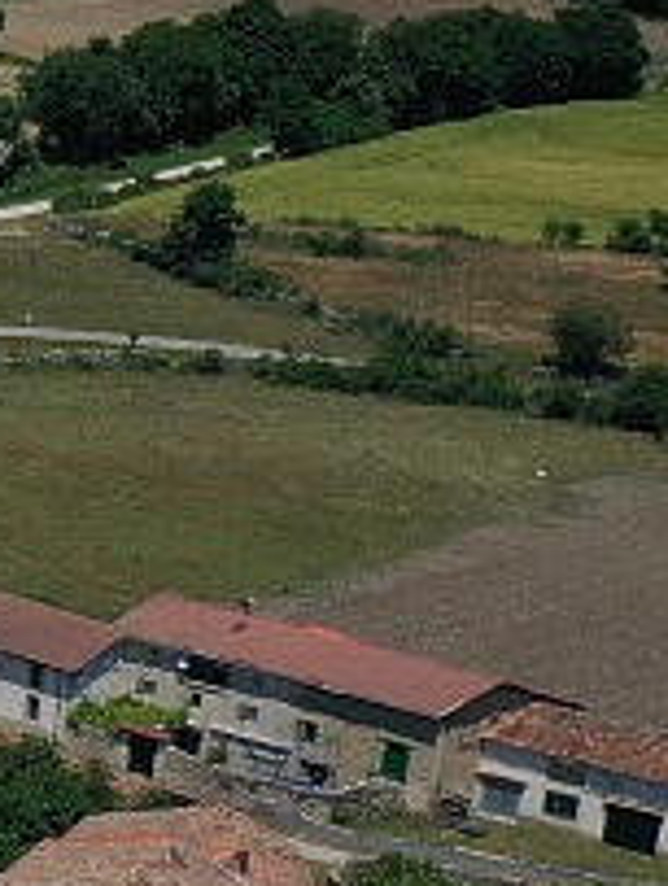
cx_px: -1939
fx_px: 4412
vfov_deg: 11.5
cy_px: 550
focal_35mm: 172
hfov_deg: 6.9
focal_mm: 10.26
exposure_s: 1/800
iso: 100
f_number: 7.1
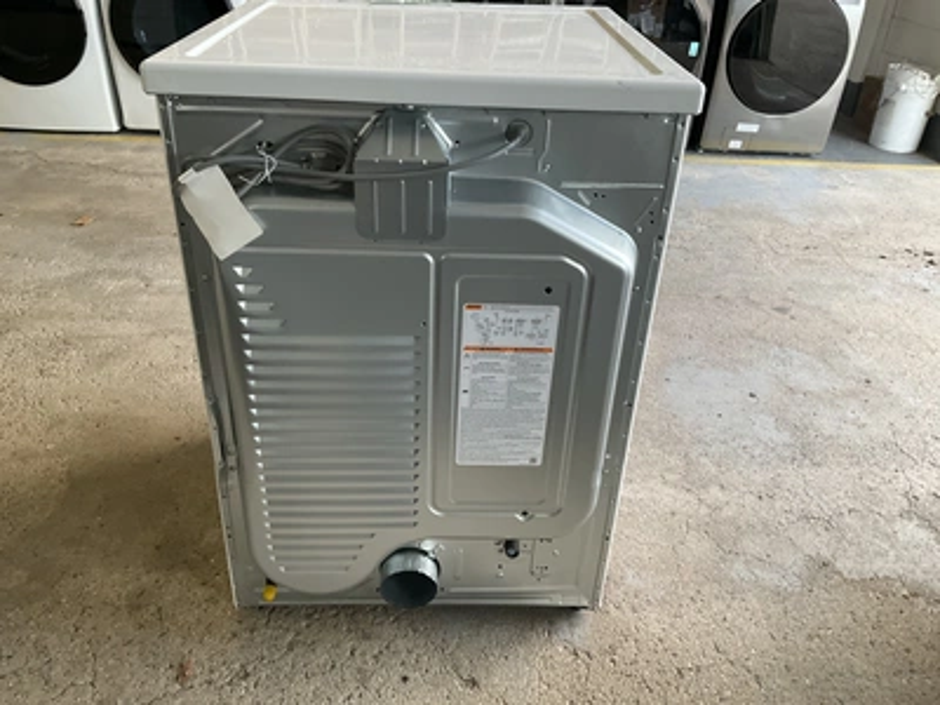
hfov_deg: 61.7
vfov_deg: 48.2
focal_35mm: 29
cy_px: 352
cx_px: 470
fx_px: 787
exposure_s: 1/60
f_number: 1.8
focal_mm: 3
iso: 80
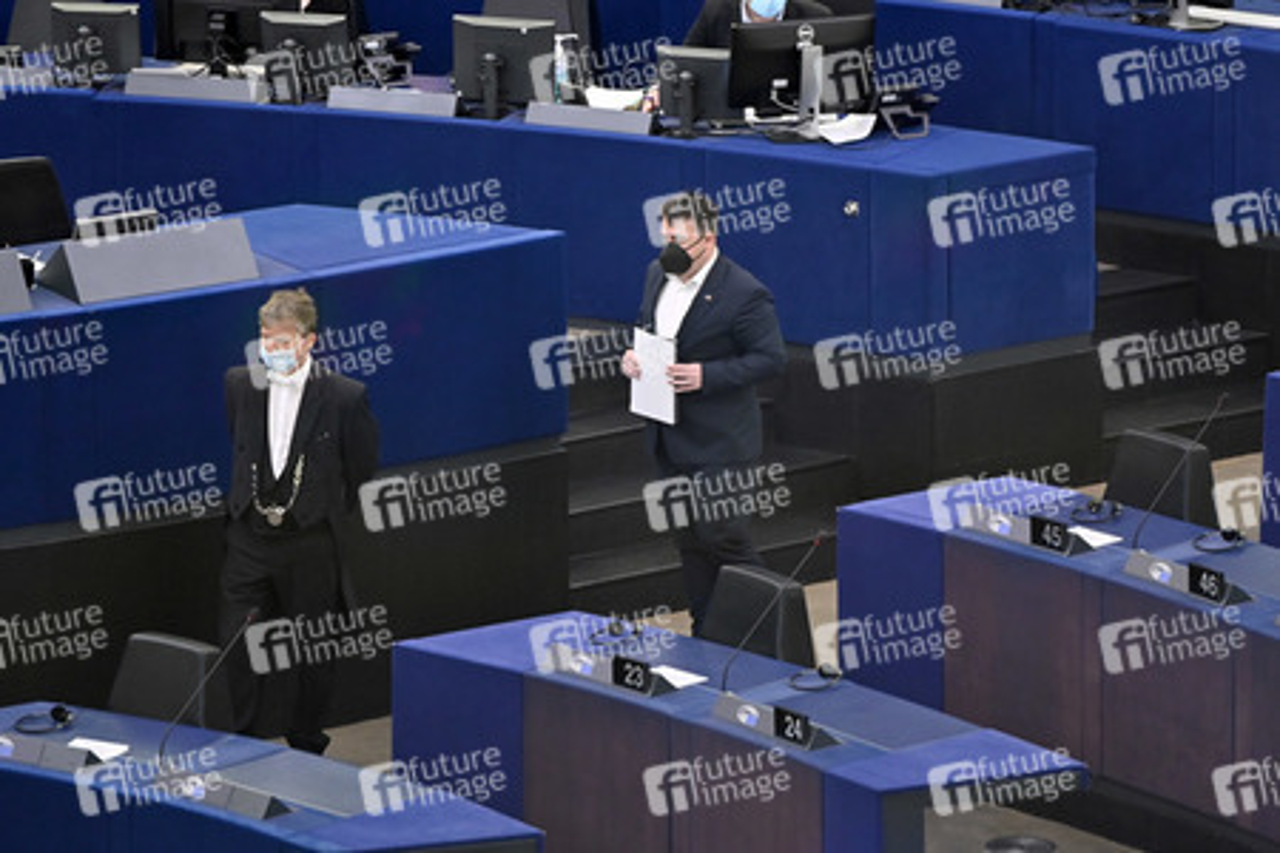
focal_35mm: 200
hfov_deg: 10.3
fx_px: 7111
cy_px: 426
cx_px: 640
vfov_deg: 6.9
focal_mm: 200
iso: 1000
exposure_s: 1/320
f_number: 2.8
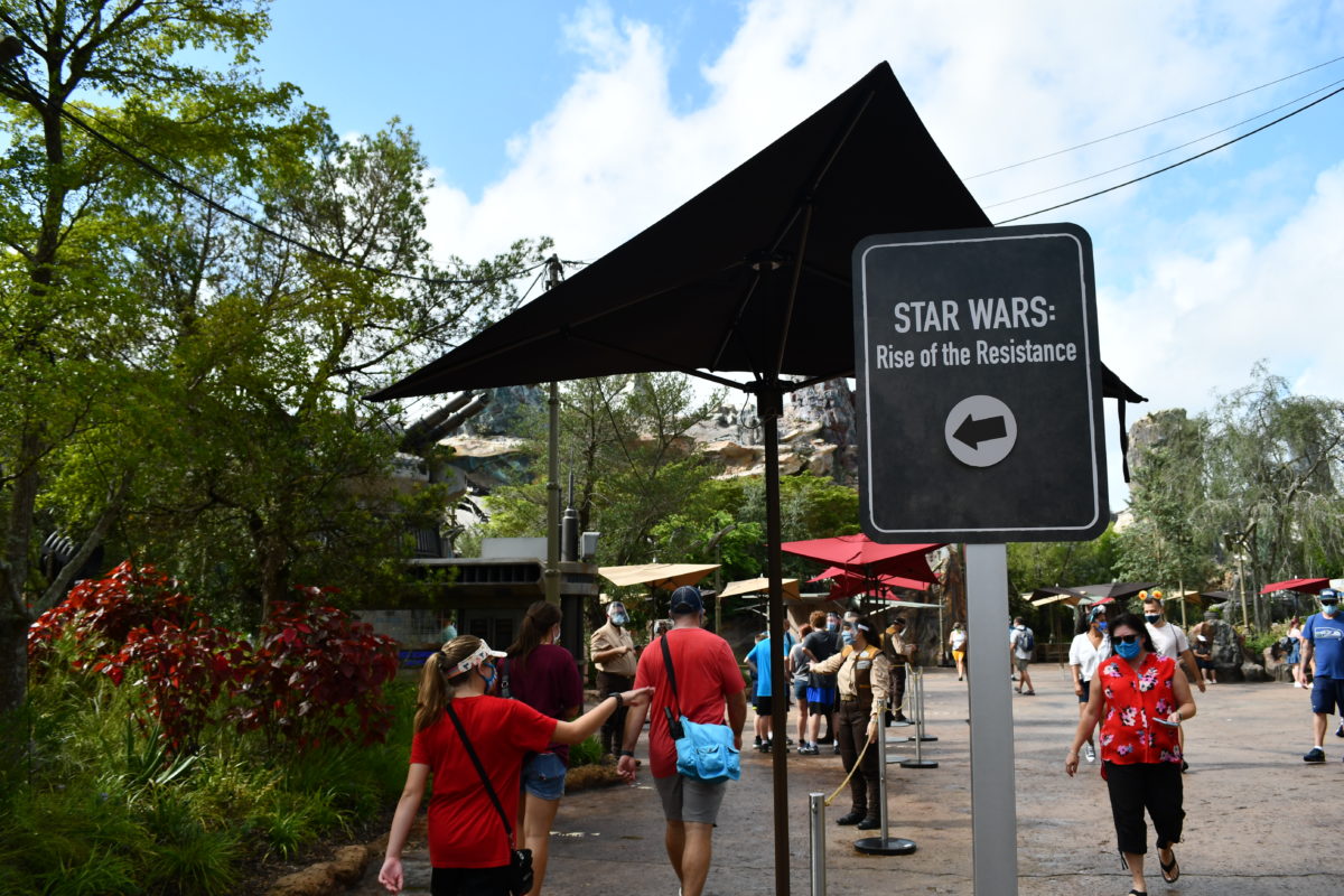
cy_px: 448
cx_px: 672
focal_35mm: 27
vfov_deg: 47.9
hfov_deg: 67.4
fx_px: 1008
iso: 220
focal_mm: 18
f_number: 5.6
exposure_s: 1/250
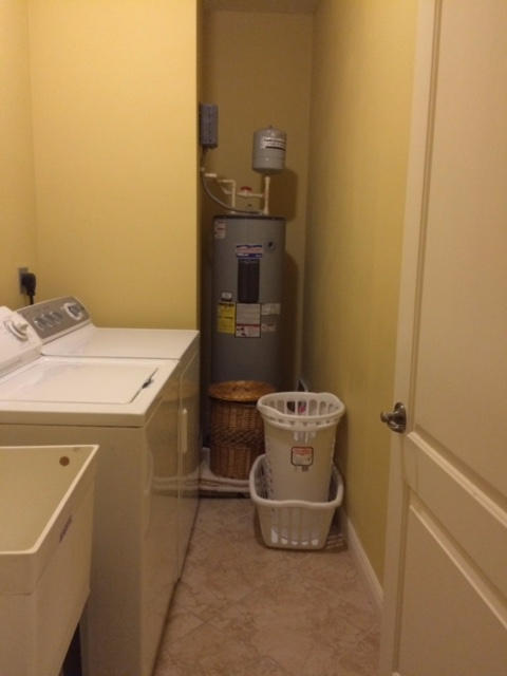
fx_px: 566
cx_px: 254
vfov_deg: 61.7
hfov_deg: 48.2
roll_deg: -0.7
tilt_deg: -11.4
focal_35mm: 29
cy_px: 338
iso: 320
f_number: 2.2
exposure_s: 1/15
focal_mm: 4.15
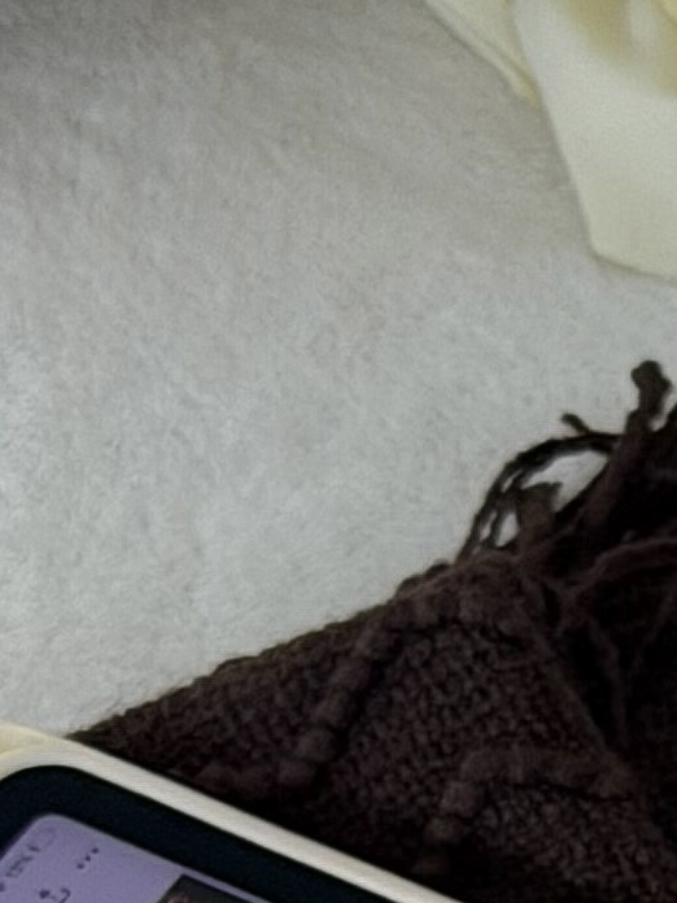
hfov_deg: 5.1
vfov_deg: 6.9
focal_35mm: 278
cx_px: 1782
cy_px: 1706
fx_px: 7249
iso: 64
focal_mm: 6.76
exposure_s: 1/270
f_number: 1.8
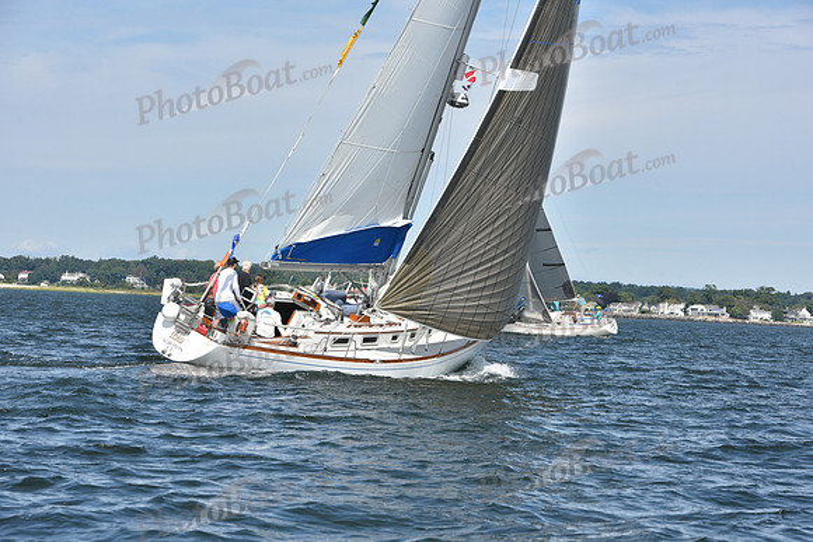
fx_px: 2620
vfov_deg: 11.8
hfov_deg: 17.6
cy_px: 271
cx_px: 406
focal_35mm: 116
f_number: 10
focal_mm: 116
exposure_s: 1/1000
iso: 320
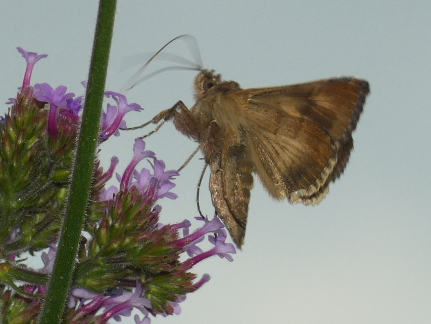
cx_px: 216
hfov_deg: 7.9
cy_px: 162
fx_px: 3113
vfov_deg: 5.9
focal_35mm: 250
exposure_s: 1/160
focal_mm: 44.8
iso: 80
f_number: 5.5
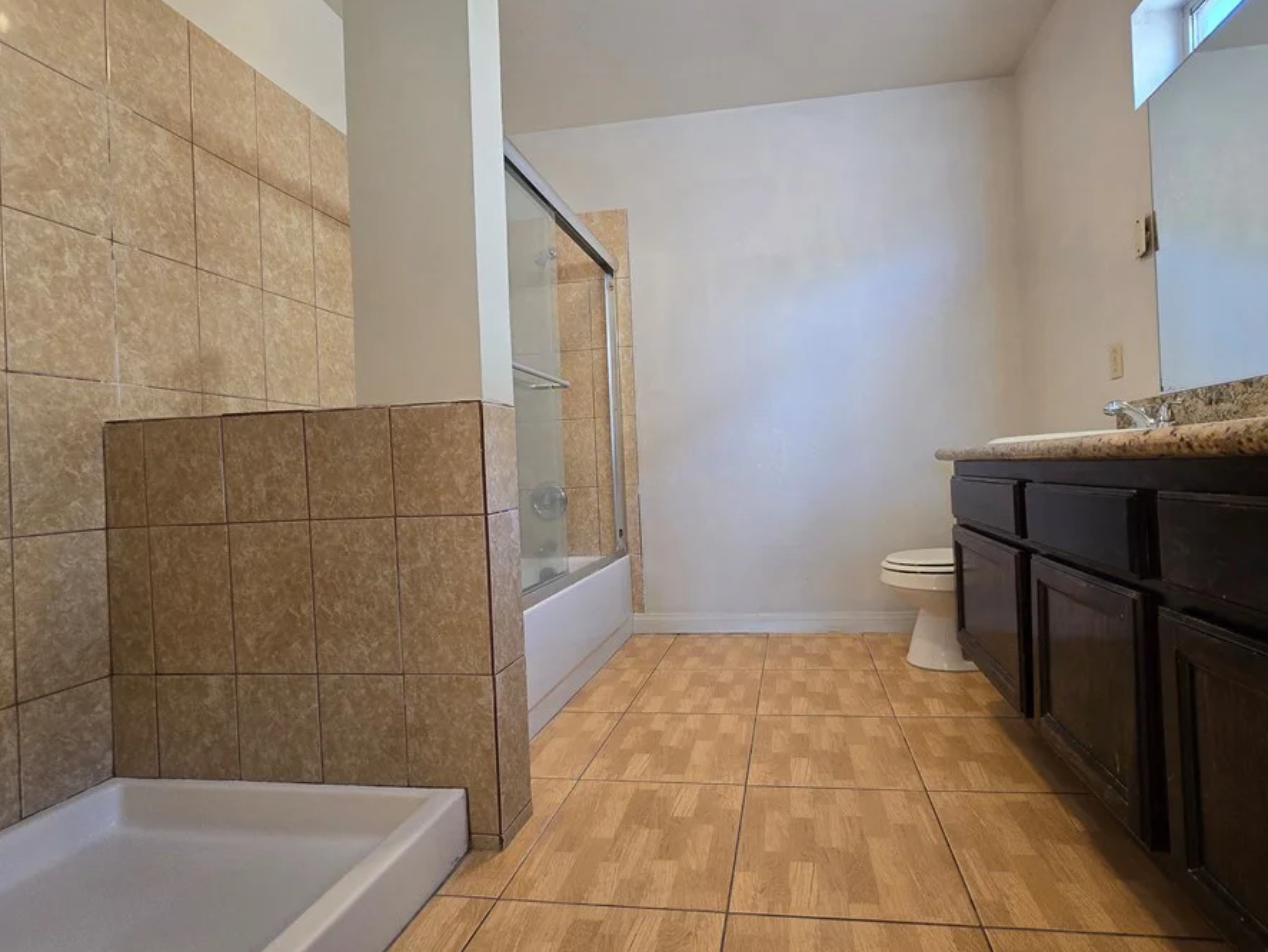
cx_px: 705
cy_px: 467
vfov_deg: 81.8
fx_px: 550
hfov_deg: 97.7
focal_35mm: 15
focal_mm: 2.2
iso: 160
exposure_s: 1/60
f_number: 2.2
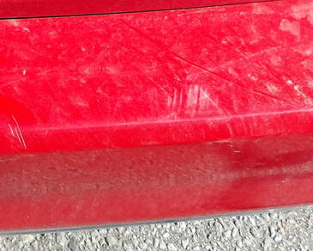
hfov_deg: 22.4
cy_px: 102
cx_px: -82
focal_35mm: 77
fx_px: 713
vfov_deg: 19.9
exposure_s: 1/787
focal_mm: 4.3
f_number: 2.8
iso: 100
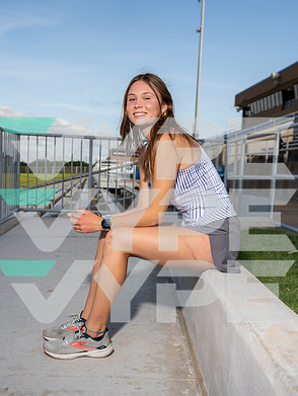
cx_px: 147
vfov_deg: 44.7
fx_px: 481
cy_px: 221
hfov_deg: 34.4
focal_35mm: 42
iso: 100
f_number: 5
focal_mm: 38
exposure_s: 1/250
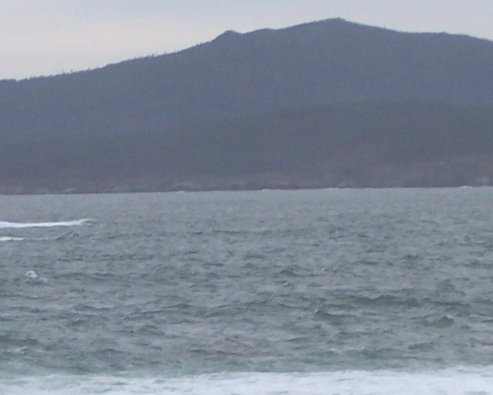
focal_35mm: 301
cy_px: 400
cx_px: 117
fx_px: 4392
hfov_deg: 6.4
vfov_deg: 5.1
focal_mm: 16.8
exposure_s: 1/180
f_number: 4.8
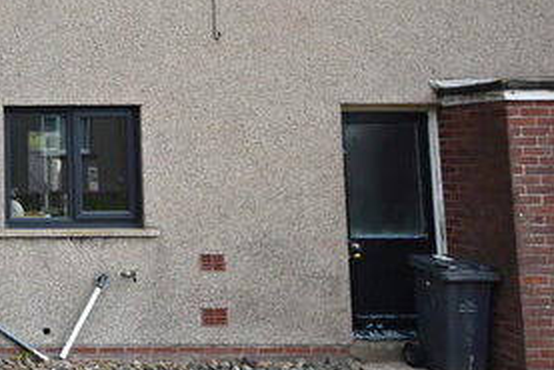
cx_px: -86
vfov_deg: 25.1
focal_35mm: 53
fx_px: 816
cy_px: 75
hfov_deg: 32.1
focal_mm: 14
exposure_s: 1/250
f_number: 8
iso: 800
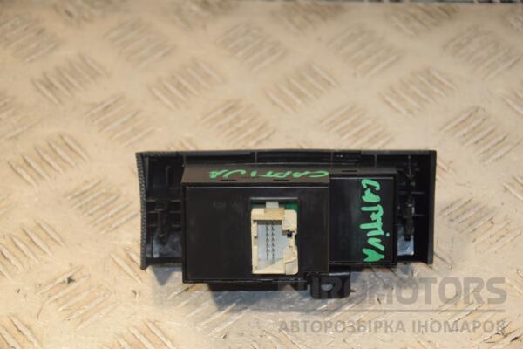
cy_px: 174
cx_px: 262
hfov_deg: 18.2
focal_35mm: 112
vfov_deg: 12.2
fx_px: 1634
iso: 800
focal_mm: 75
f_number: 6.3
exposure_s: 1/200
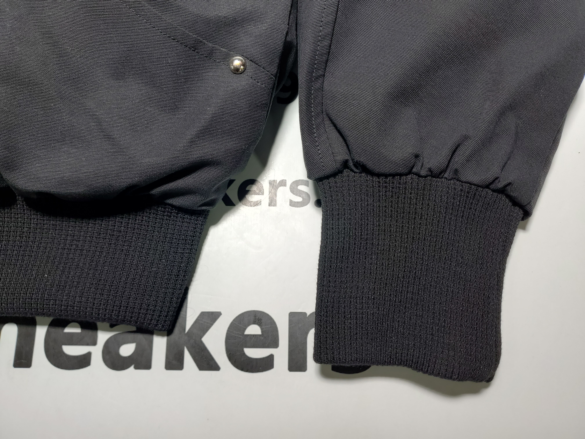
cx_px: 292
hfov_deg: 67.3
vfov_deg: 53.1
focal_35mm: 26
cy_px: 220
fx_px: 439
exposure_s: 1/283
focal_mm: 4.3
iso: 50
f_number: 1.5
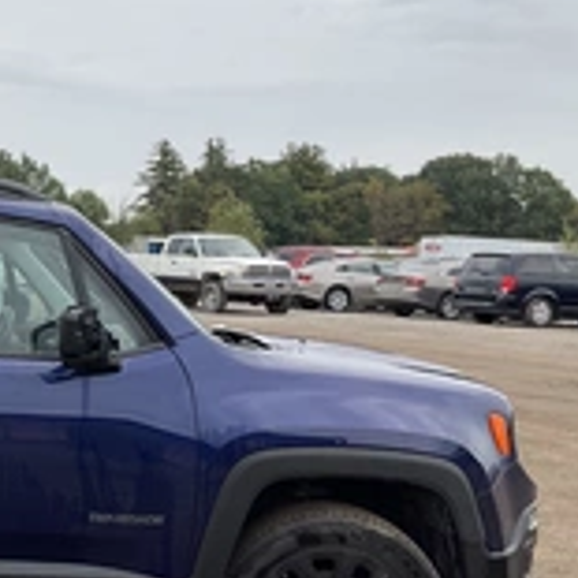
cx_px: -78
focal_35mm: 66
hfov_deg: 24.2
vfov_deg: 26.1
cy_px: 283
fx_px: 1247
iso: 25
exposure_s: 1/657
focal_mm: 3
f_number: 1.8
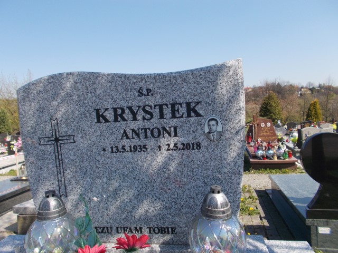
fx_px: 254
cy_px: 126
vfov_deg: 53.1
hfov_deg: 67.3
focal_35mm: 26
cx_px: 169
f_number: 8
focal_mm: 4.6
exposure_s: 1/100
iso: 80
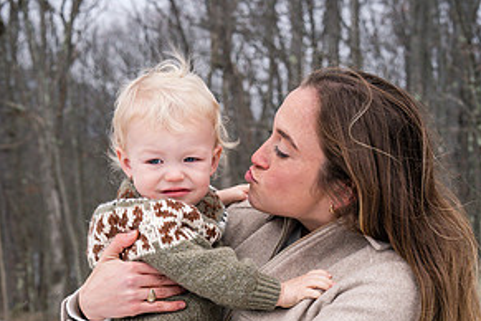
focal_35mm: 82
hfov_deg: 24.8
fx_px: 1096
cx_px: 246
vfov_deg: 16.1
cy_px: 357
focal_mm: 53
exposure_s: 1/250
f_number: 6.3
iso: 1000
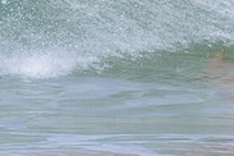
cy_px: -128
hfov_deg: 0.6
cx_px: 324
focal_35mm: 3469
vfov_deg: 0.4
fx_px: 22547
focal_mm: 800
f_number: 11
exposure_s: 1/2000
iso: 800
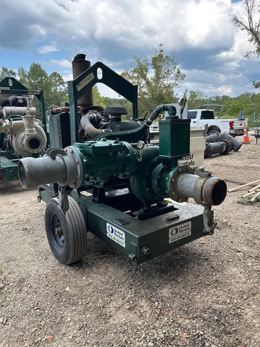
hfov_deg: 53.1
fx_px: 260
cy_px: 174
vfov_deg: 67.3
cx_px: 130
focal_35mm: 26
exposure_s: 1/1000
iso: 50
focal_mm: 5.7
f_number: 1.5
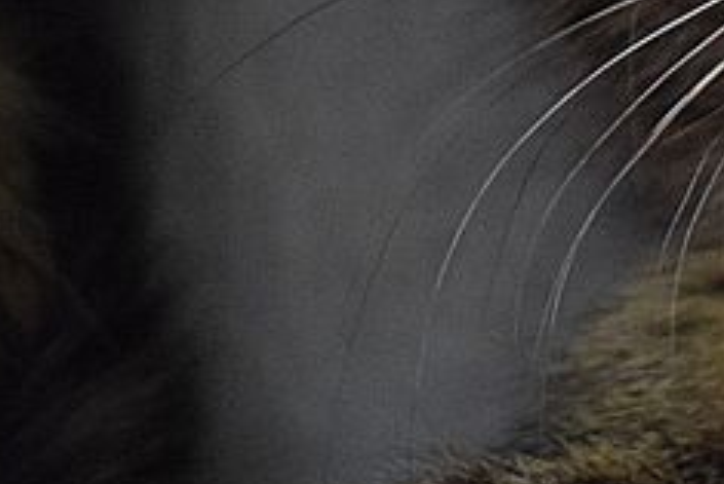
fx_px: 5252
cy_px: -341
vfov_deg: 5.2
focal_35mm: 261
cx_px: 1205
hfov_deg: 7.7
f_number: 4.8
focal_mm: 40
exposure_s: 1/125
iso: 3200
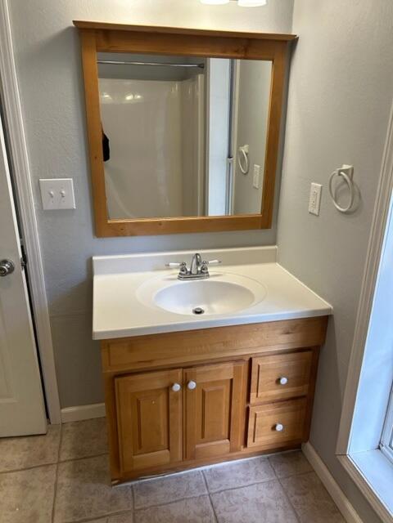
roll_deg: -0.7
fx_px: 394
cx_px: 196
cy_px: 262
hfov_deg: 53.1
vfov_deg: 67.3
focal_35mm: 26
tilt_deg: -19.5
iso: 64
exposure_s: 1/120
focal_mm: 5.7
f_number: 1.5
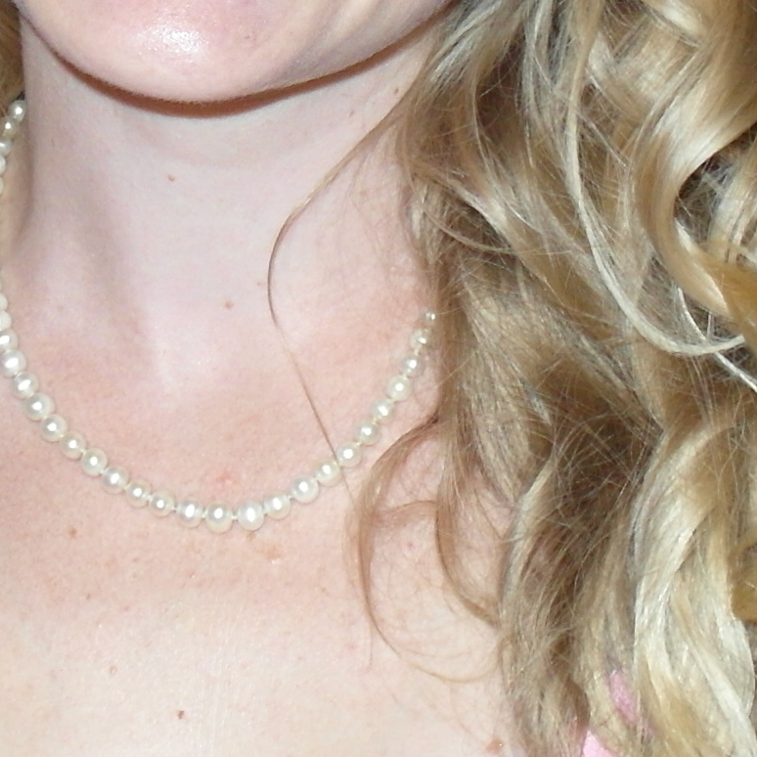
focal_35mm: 125
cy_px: -118
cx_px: 232
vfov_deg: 13.6
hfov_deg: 13.9
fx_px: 3093
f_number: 2.7
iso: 200
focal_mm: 6.5
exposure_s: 1/30
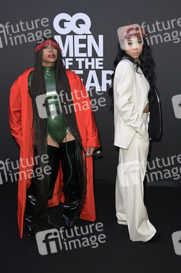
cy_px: 136
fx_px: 242
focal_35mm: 32
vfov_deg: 58.8
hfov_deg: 41.0
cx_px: 90
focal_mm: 32
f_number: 5.6
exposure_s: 1/250
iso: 1000
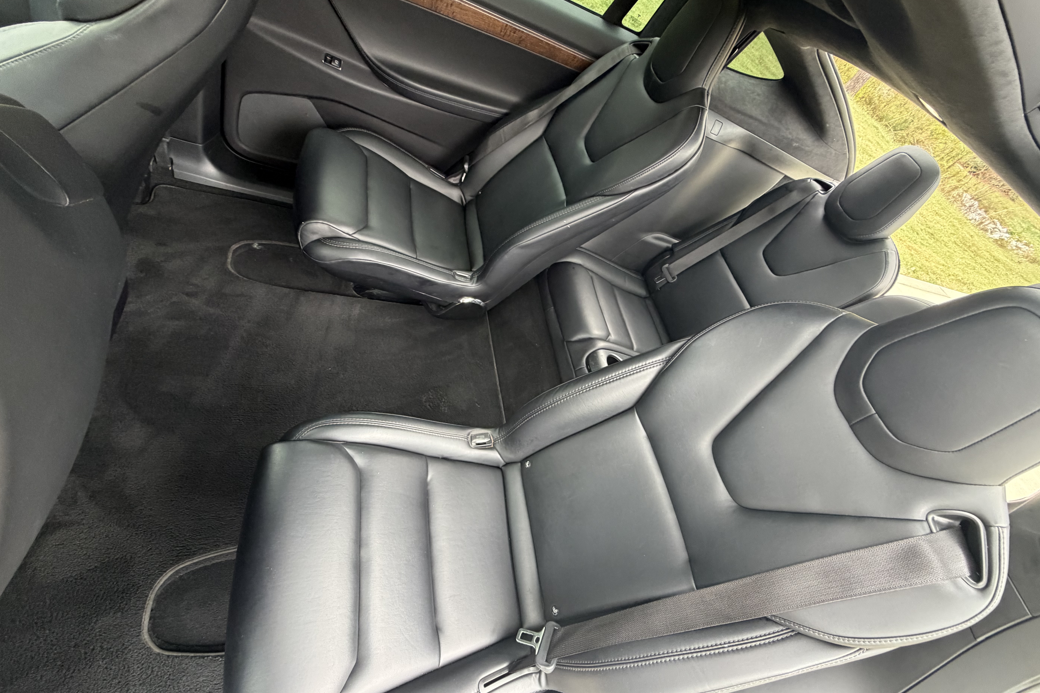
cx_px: 534
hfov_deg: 100.4
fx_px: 433
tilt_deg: -48.4
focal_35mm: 15
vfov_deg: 77.3
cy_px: 357
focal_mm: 2.22
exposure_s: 1/65
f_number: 2.2
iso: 320
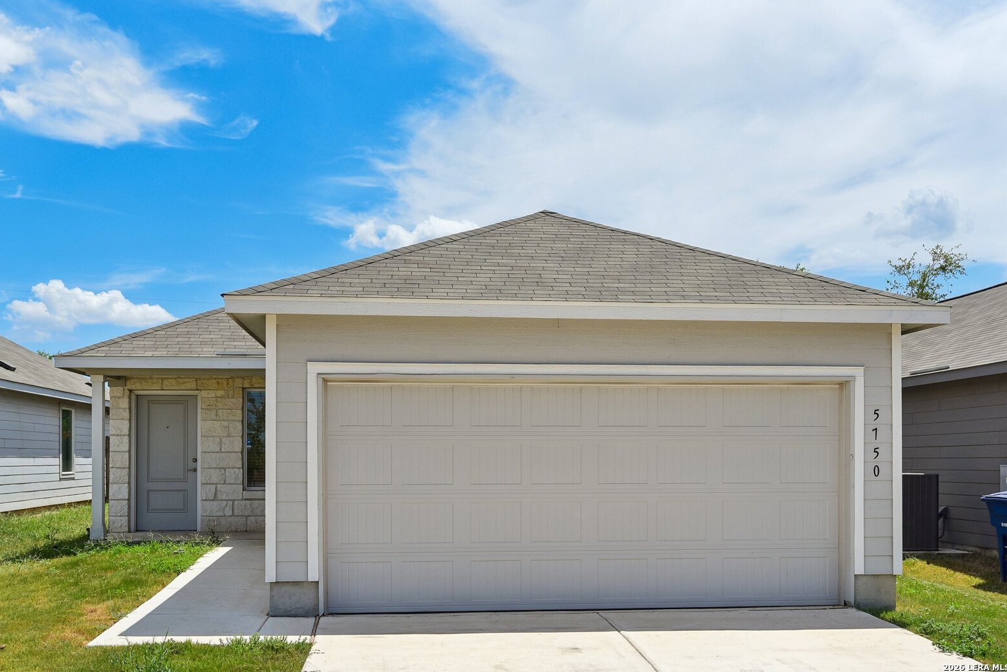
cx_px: 491
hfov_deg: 58.7
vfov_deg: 41.1
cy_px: 326
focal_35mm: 32
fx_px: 895
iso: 400
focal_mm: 31
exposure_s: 1/1000
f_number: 8
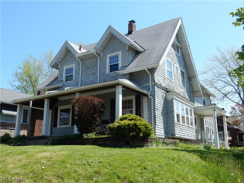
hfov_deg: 51.4
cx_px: 122
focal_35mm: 36
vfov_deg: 39.7
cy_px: 92
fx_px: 254
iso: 125
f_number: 4
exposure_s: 1/500
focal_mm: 6.4
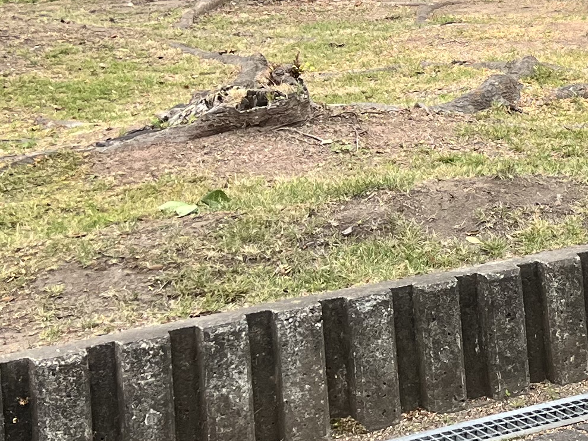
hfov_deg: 16.7
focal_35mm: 106
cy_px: -156
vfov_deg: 13.4
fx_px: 1801
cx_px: 903
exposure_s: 1/891
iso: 50
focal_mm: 5.1
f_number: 1.6
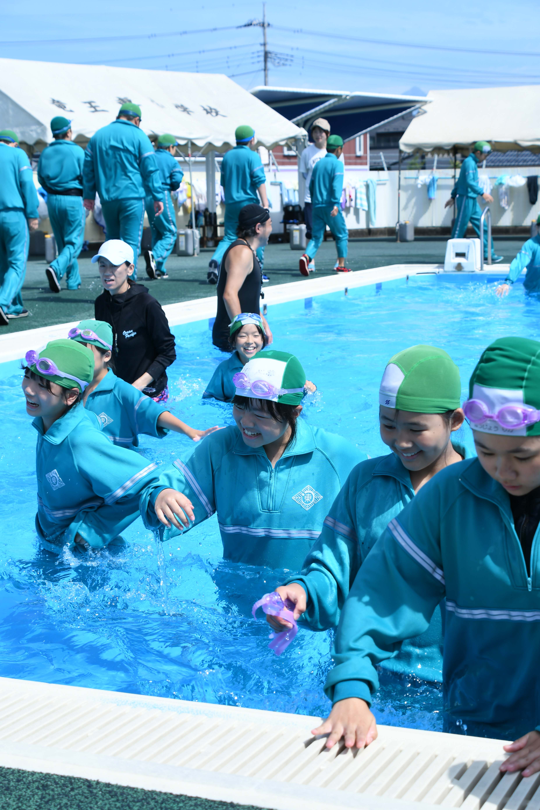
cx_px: 270
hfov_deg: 22.6
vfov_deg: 33.4
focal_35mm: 60
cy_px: 405
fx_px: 1350
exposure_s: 1/400
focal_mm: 40
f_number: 7.1
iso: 100
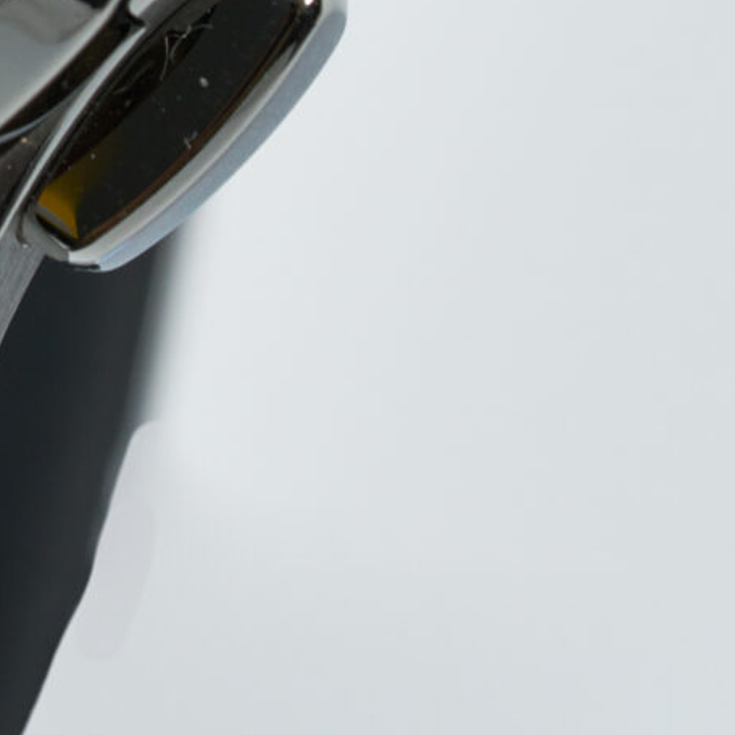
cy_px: -412
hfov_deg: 4.1
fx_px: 10306
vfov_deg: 4.1
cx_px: -379
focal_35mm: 429
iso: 500
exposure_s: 1/60
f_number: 11
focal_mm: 90
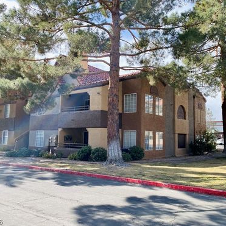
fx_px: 229
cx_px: 122
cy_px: 112
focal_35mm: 31
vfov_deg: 52.5
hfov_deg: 52.5
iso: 32
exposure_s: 1/905
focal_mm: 4.25
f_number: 1.8
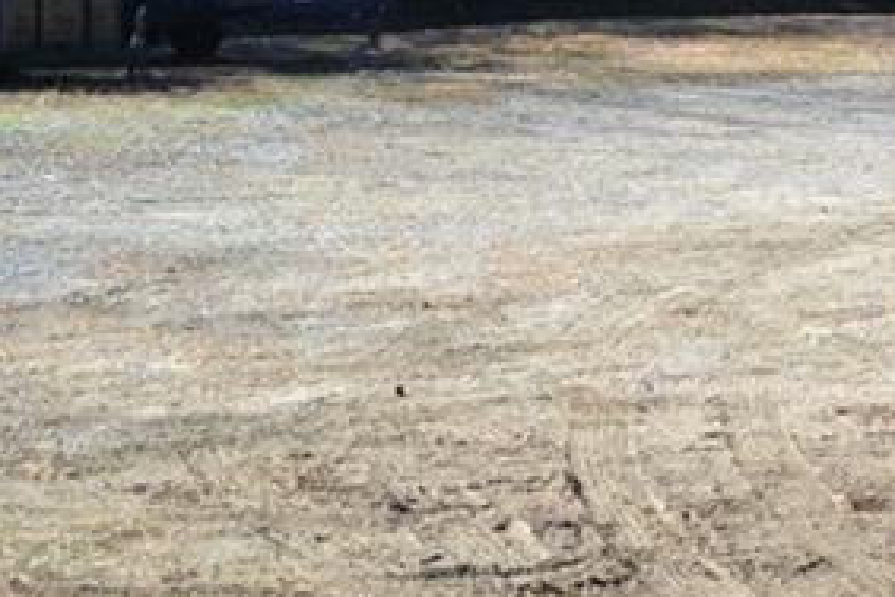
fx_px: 2436
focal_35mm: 98
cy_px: 89
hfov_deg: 20.3
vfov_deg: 13.9
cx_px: 832
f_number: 7.1
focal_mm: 18
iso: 100
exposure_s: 1/200
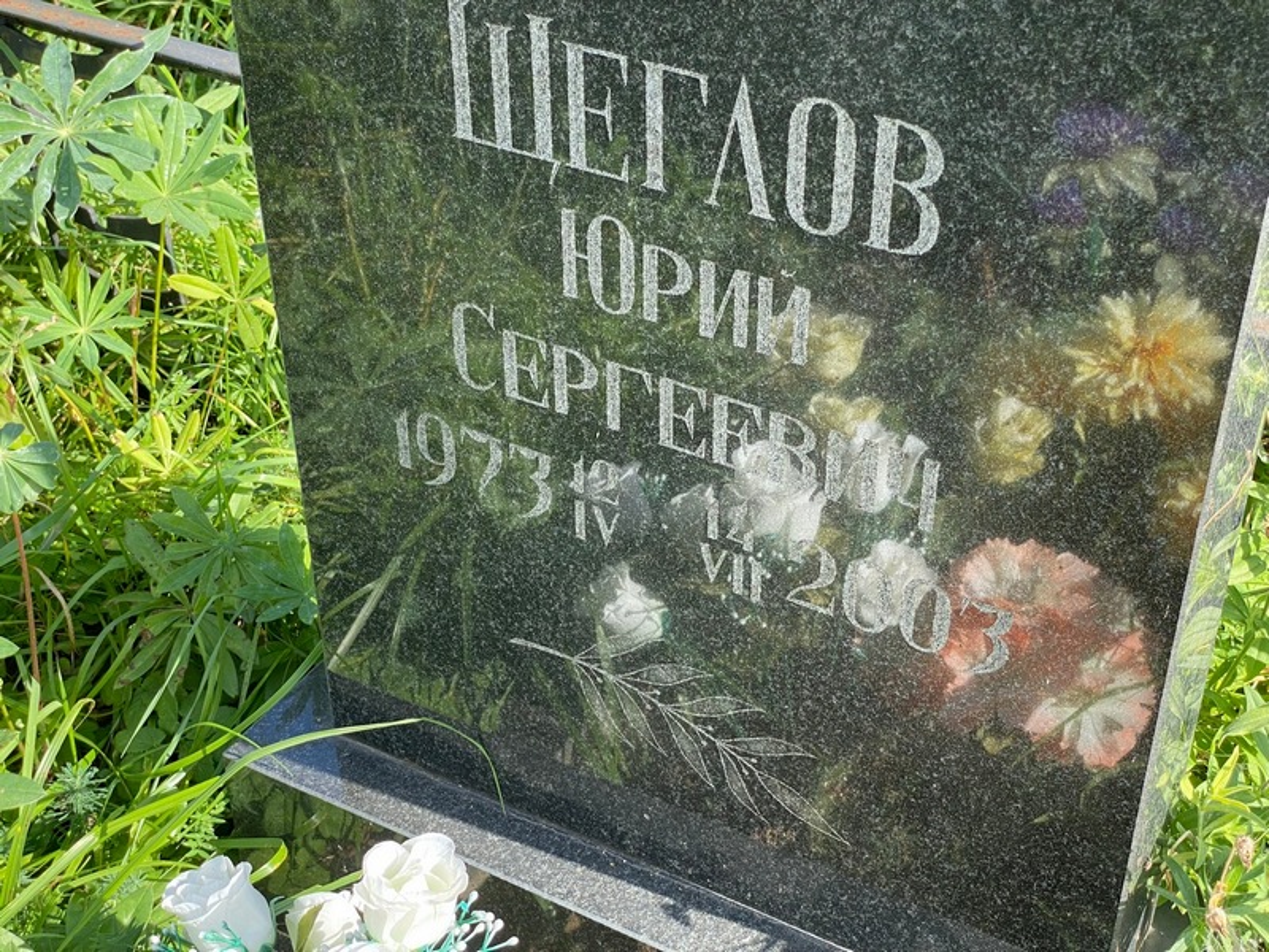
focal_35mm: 52
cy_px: 476
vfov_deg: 28.0
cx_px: 634
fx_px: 1906
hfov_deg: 36.8
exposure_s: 1/400
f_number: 2
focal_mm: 6
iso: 20
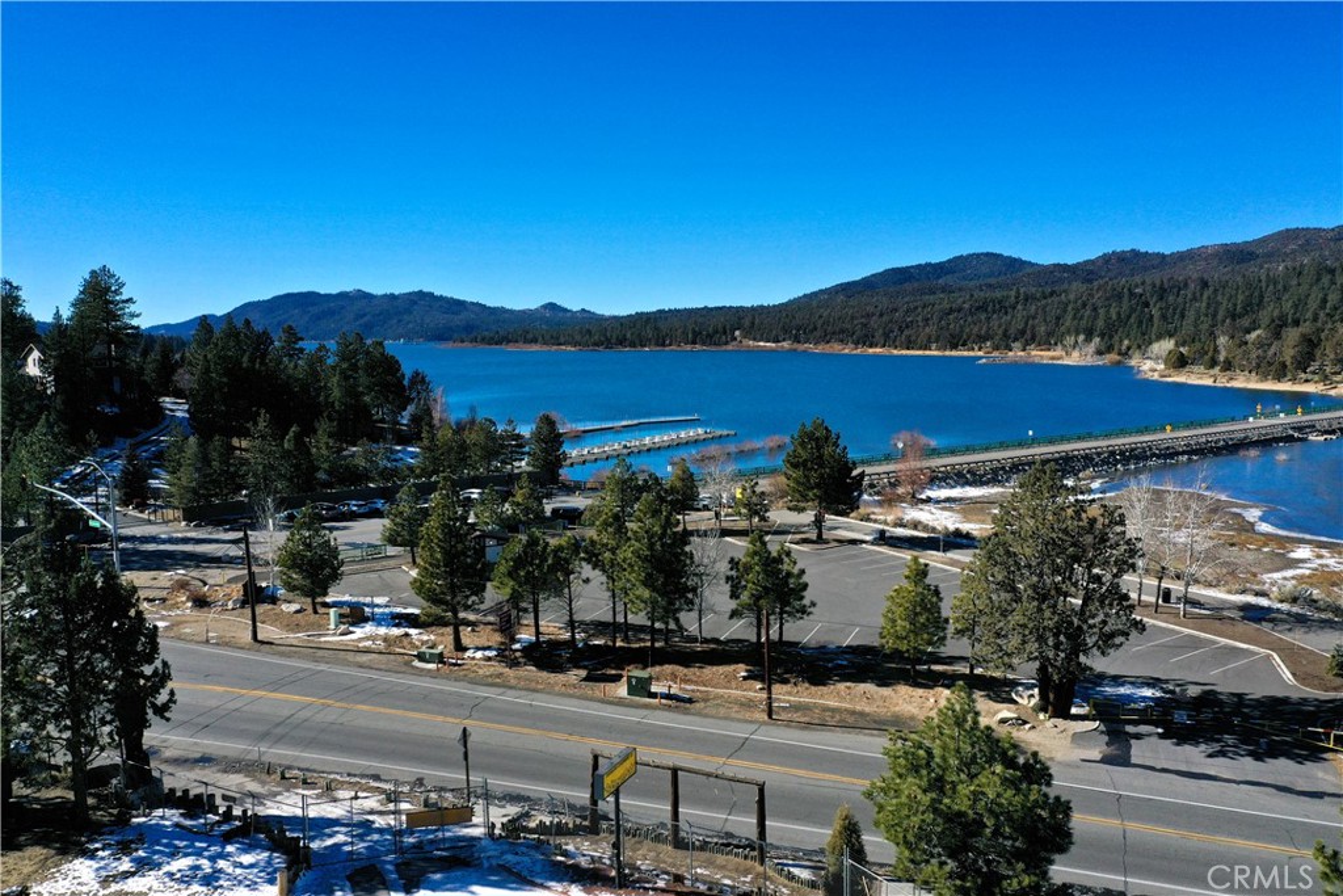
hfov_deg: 65.5
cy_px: 448
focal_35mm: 28
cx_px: 672
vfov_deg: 46.4
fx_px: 1045
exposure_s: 1/800
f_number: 7.1
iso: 100
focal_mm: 10.26
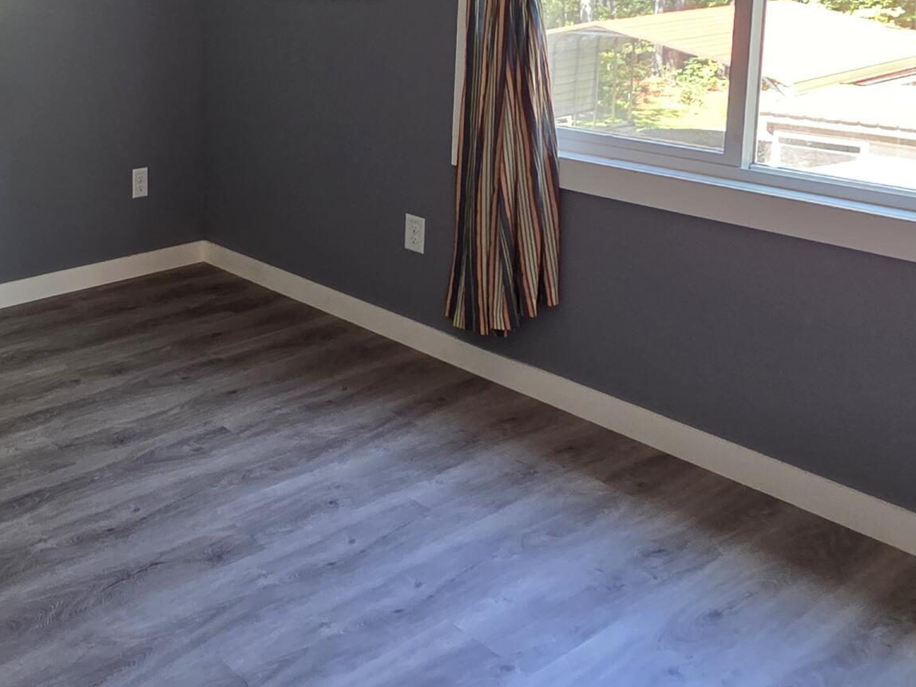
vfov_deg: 38.6
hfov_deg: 46.4
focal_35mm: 34
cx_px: 28
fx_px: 900
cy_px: 58
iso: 160
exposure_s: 1/60
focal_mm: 2.2
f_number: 2.2
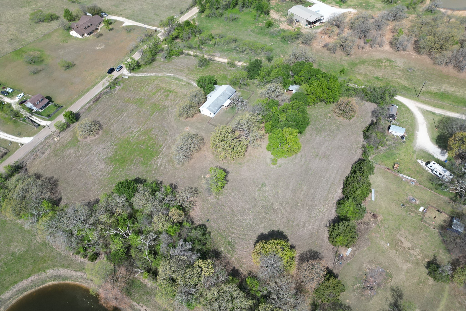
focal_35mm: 25
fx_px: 324
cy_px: 165
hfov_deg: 71.5
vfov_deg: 51.2
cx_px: 233
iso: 100
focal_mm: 6.72
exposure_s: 1/2500
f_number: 1.7
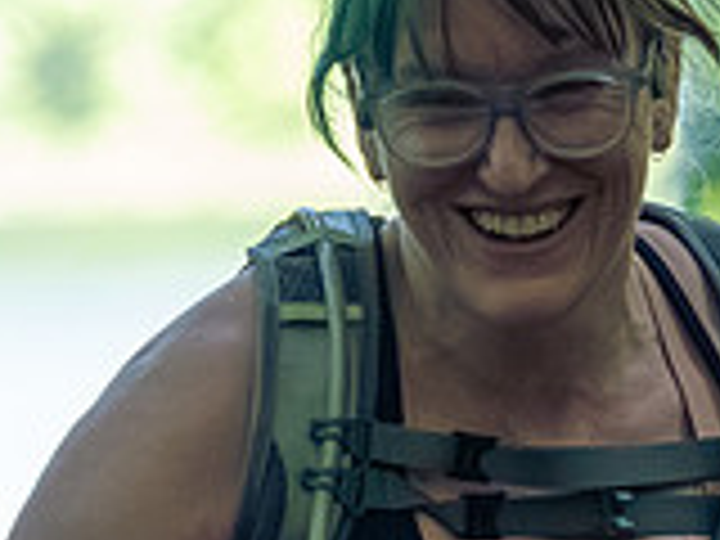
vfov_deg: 1.9
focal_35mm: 768
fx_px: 15974
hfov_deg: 2.6
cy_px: 493
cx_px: 684
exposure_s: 1/1000
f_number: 2.8
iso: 3200
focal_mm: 106
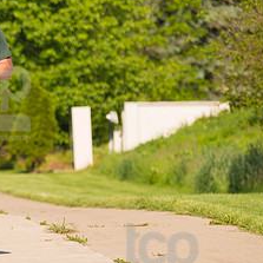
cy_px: 100
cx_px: -5
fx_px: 3808
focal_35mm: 443
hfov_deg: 4.0
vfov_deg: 4.0
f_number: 5.6
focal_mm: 200
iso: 400
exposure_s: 1/2000
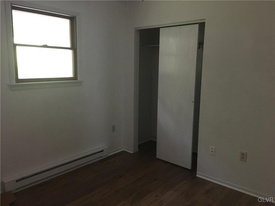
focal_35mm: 29
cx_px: 138
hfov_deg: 61.7
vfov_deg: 48.2
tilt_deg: -8.9
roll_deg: -0.4
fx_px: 230
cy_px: 103
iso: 200
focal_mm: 4.15
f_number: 2.2
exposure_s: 1/20
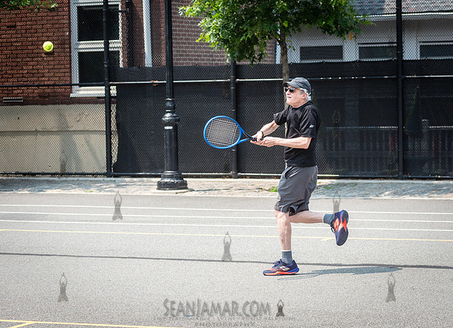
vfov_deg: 12.5
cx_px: 288
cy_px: 192
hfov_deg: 17.2
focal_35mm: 116
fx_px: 1495
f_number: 4.5
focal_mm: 92
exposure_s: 1/2000
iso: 200
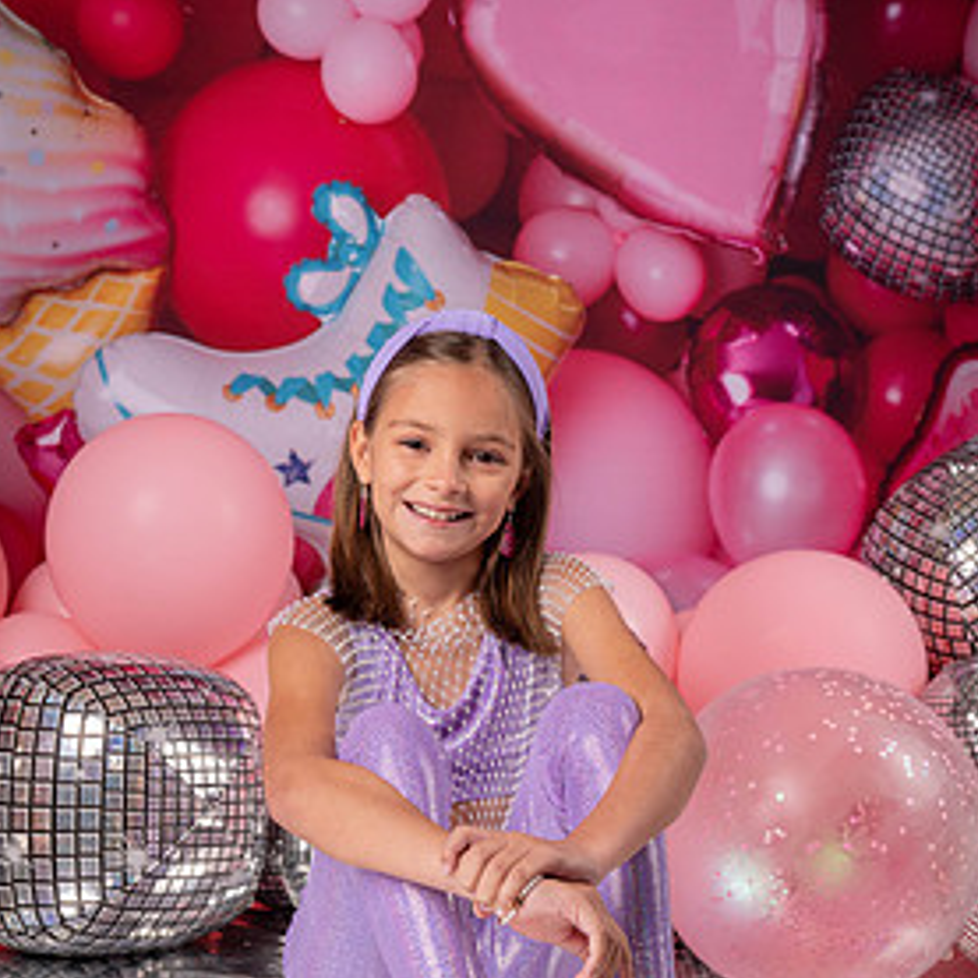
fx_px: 1854
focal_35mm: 58
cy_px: 593
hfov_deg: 29.6
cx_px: 498
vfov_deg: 29.5
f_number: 5
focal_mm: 42
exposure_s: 1/125
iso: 160
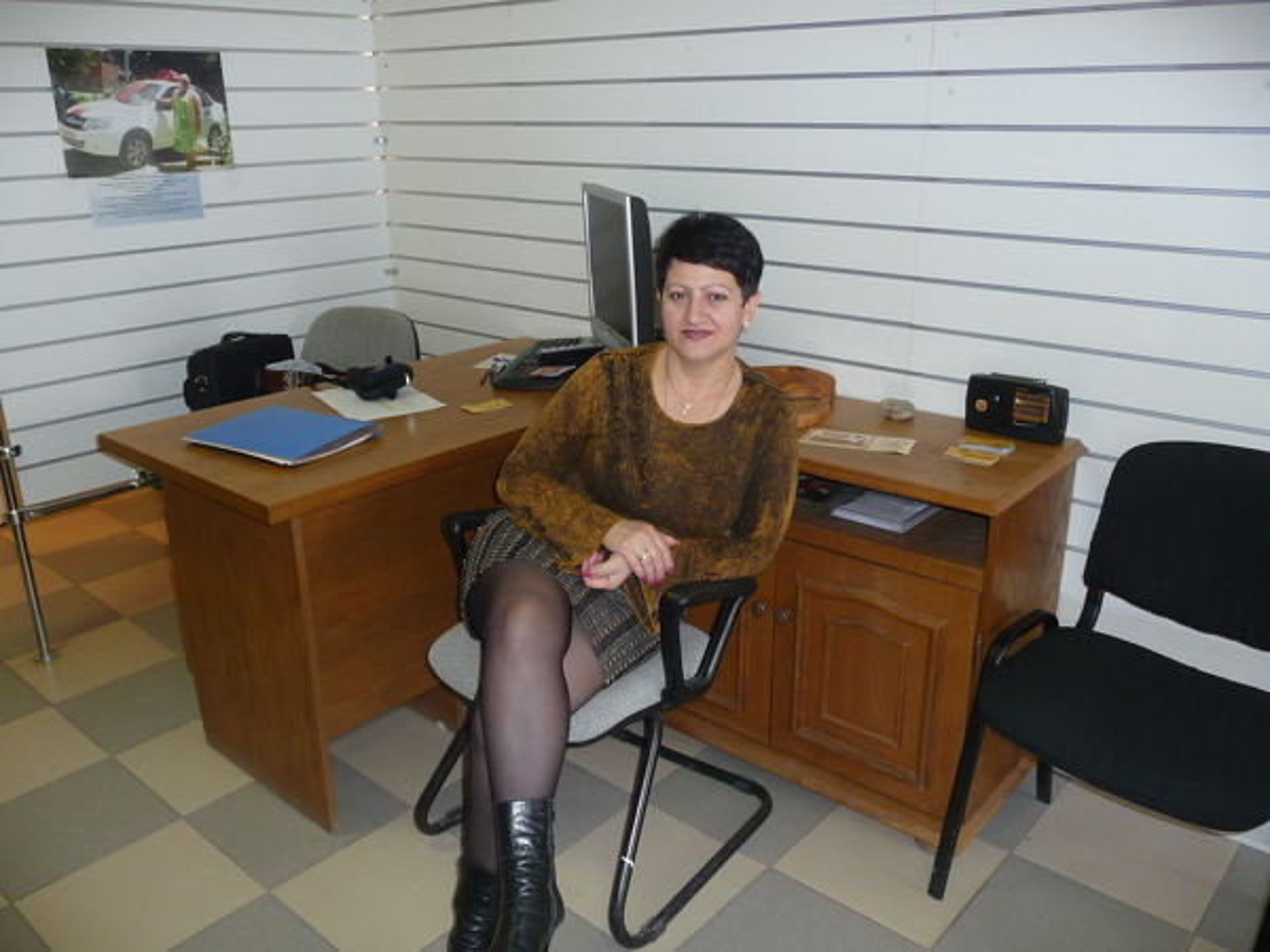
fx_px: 1027
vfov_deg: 49.7
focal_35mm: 28
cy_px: 476
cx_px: 635
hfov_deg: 63.4
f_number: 3.3
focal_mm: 4.7
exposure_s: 1/30
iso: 160
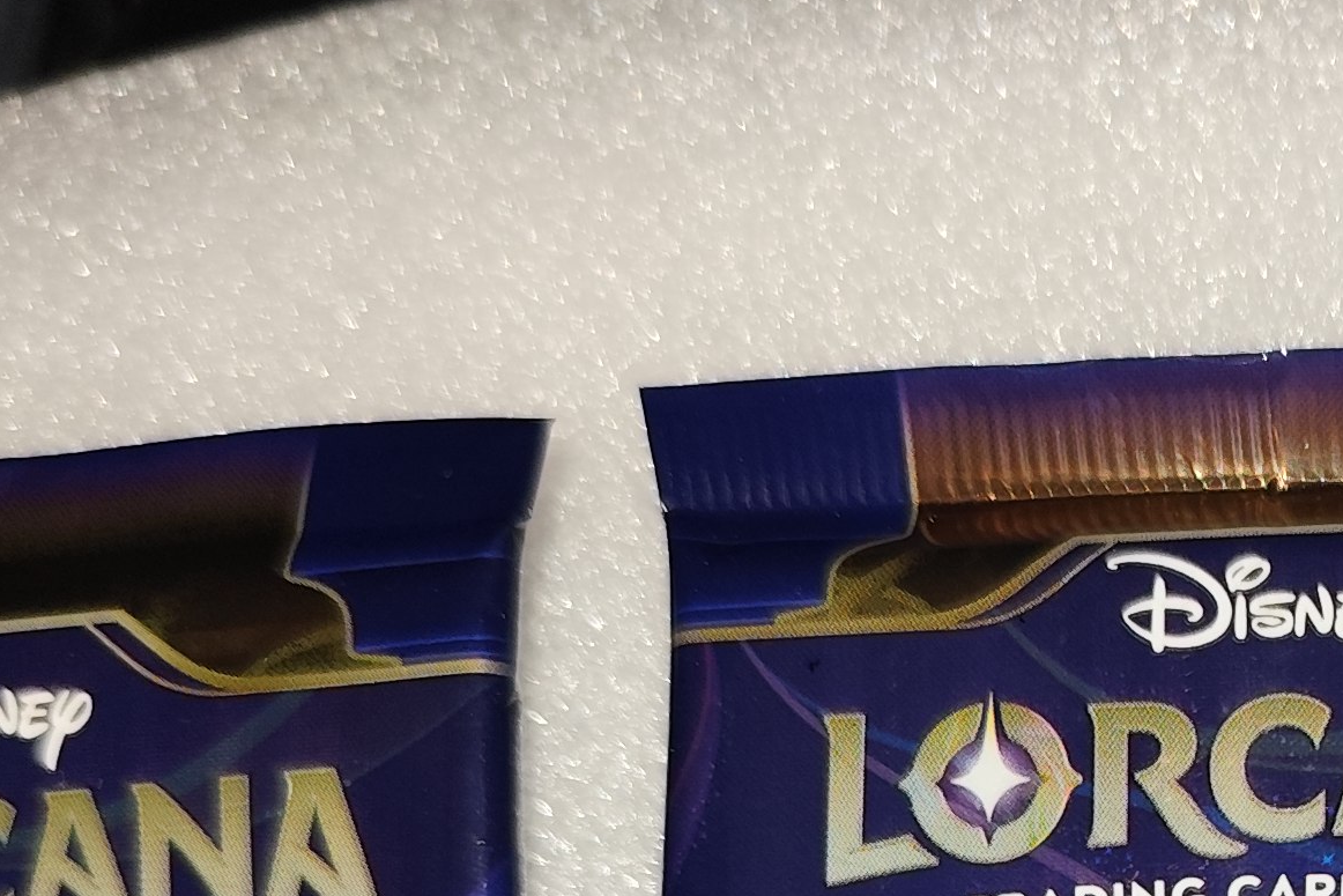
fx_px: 3134
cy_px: 1372
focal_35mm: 84
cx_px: 1541
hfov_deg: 22.6
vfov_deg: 15.0
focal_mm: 6.19
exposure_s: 1/100
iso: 250
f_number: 1.65
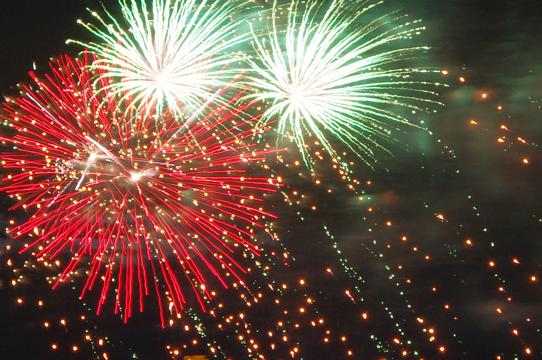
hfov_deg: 7.7
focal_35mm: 268
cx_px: 272
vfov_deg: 5.1
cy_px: 102
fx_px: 4029
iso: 200
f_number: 14
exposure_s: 2
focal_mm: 92.5
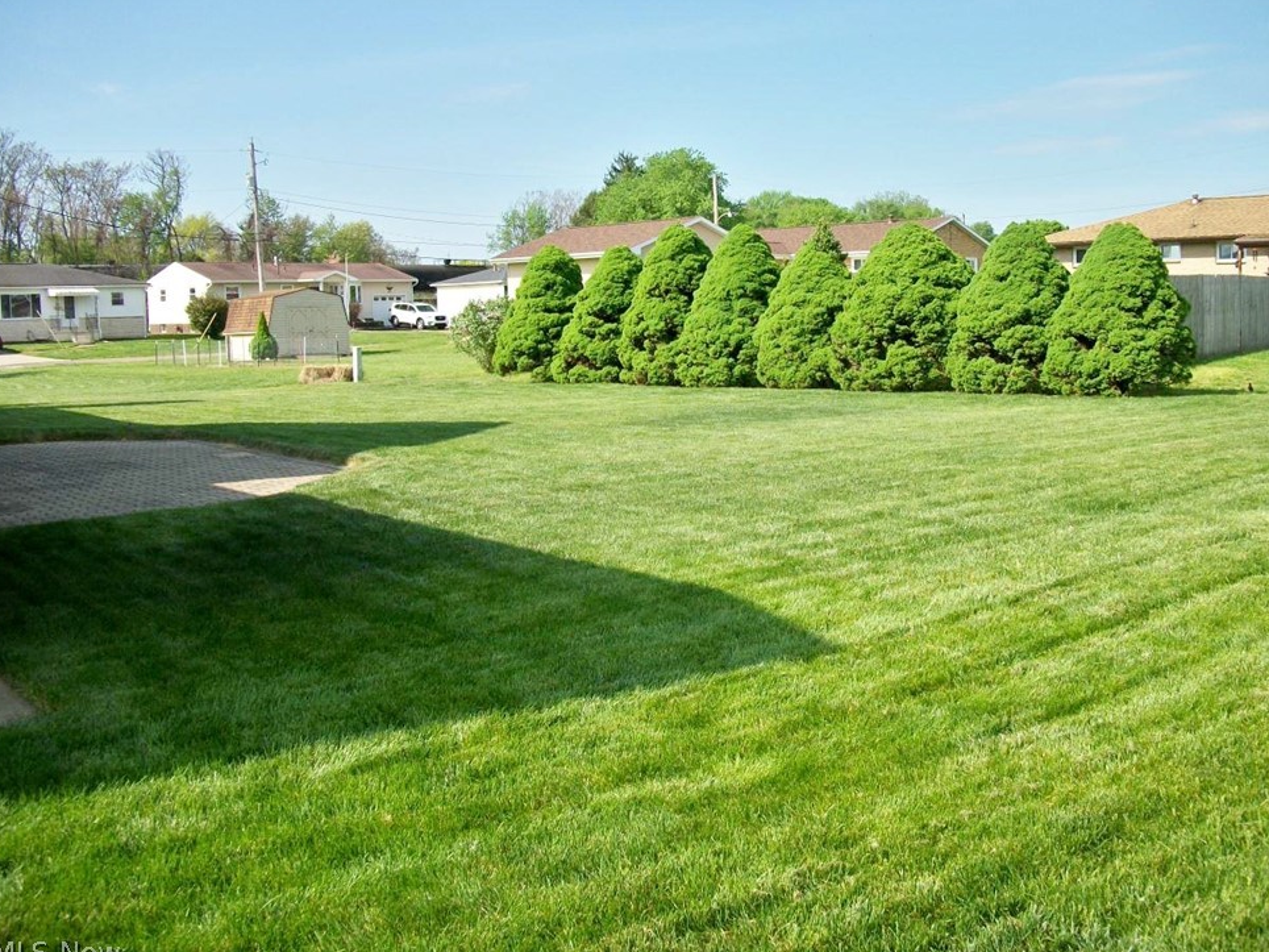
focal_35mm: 34
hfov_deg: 53.9
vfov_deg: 41.8
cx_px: 658
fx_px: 1246
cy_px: 469
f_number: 2.9
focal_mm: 5.7
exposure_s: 1/1000
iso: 80
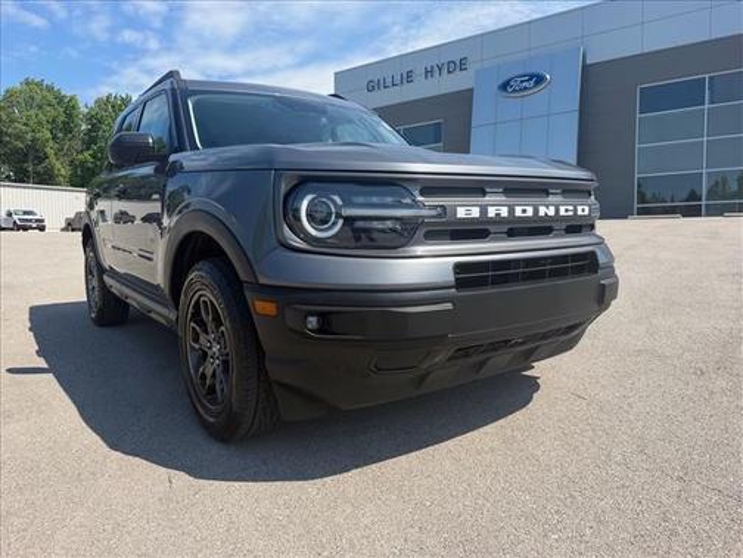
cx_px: 372
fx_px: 515
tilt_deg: -3.7
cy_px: 279
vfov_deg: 56.8
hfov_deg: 71.6
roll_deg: +0.2
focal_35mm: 24
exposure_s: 1/3279
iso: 80
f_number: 1.78
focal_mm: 6.76
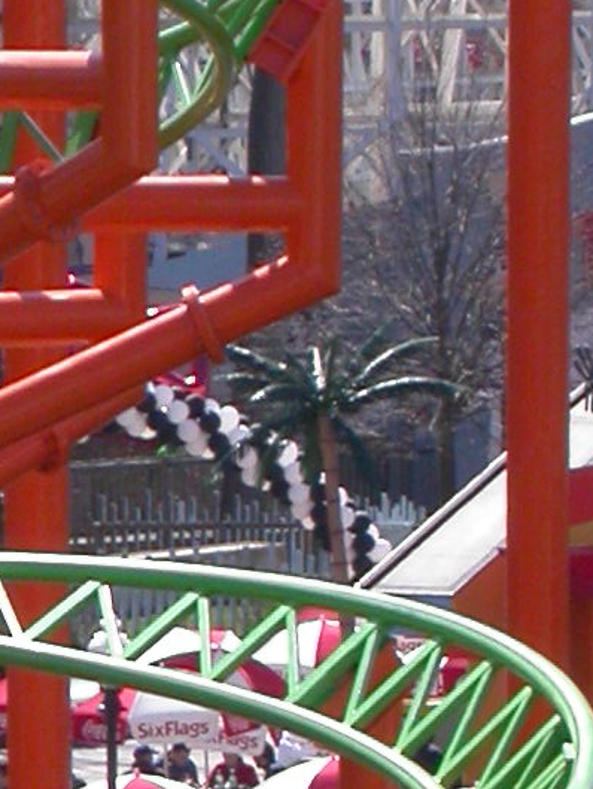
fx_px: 14470
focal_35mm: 634
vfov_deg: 3.1
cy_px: 779
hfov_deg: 2.3
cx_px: -478
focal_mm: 30.6
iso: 100
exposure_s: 1/326
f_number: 6.3
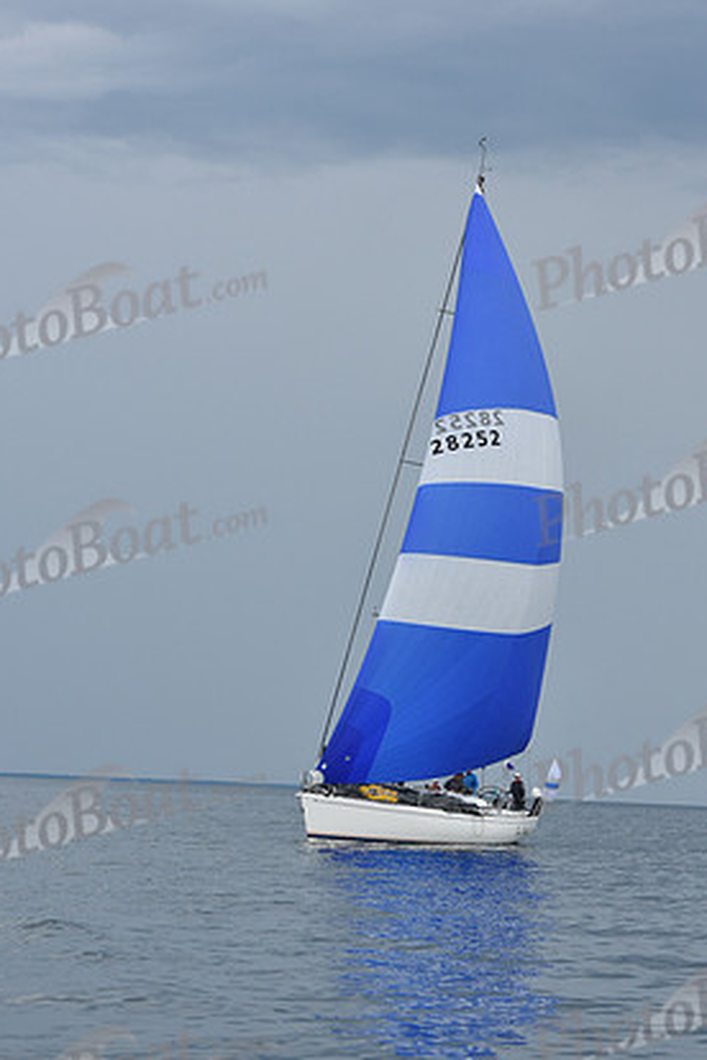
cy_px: 650
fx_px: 3711
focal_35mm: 126
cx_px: 401
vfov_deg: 16.2
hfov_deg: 10.9
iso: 250
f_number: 5.6
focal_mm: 90
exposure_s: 1/800
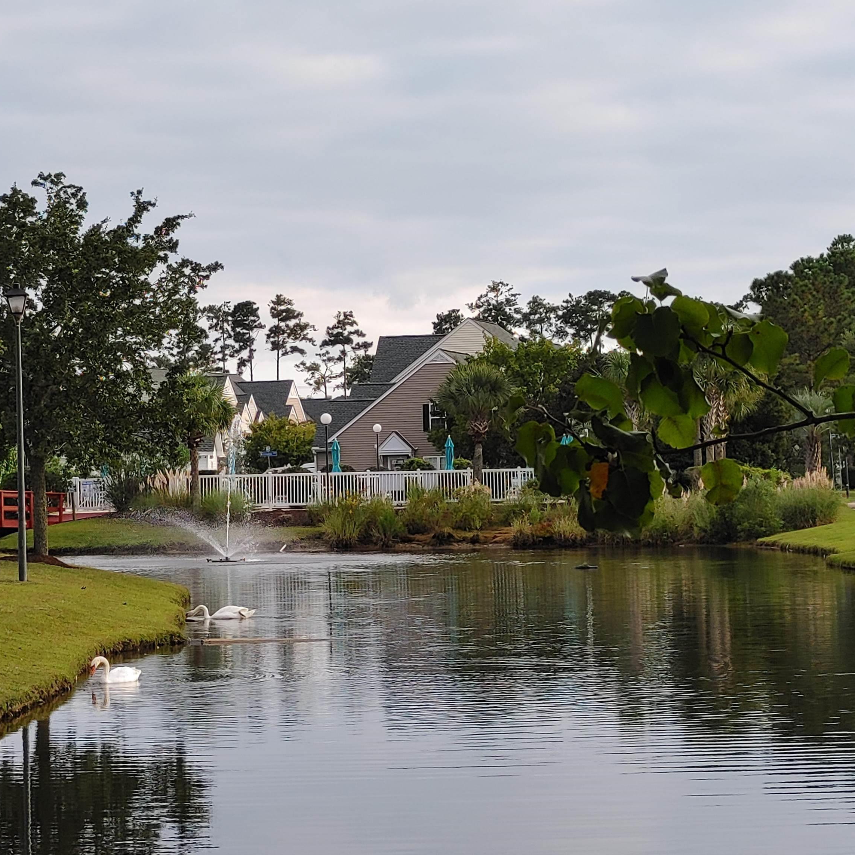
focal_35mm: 114
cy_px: 425
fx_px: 3186
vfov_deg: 15.3
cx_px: 355
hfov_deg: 15.3
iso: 50
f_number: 1.8
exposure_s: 1/290
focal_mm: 5.58
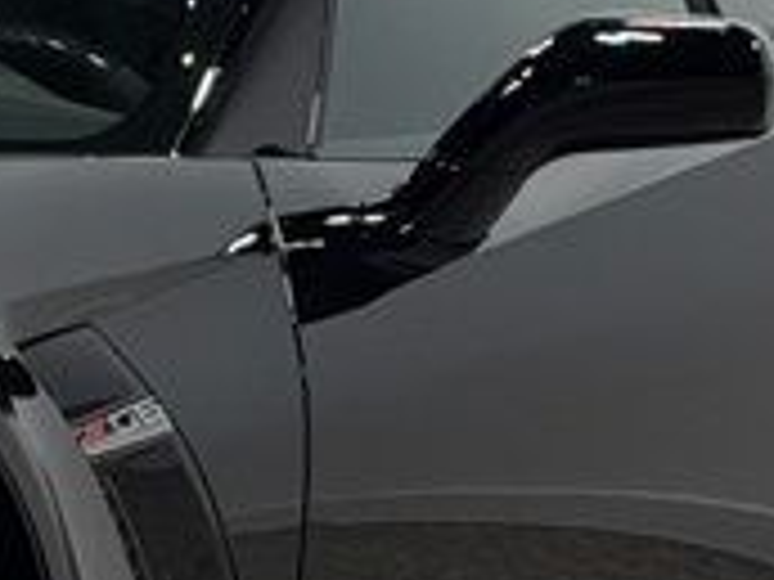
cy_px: 216
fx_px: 6395
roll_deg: -1.1
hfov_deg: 6.7
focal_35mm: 286
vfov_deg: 5.2
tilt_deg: -2.0
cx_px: -684
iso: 64
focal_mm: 6.76
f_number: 1.78
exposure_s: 1/296
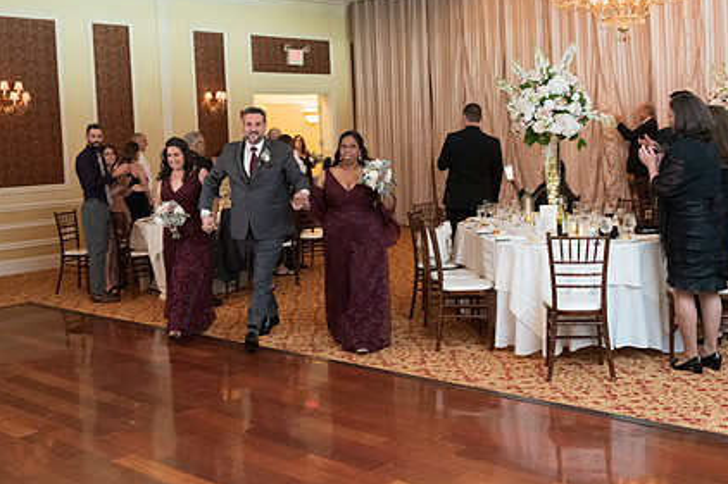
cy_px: 187
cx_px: 331
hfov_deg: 44.5
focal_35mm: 44
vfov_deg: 30.4
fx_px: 889
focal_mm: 32
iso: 3200
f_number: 2.8
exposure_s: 1/125
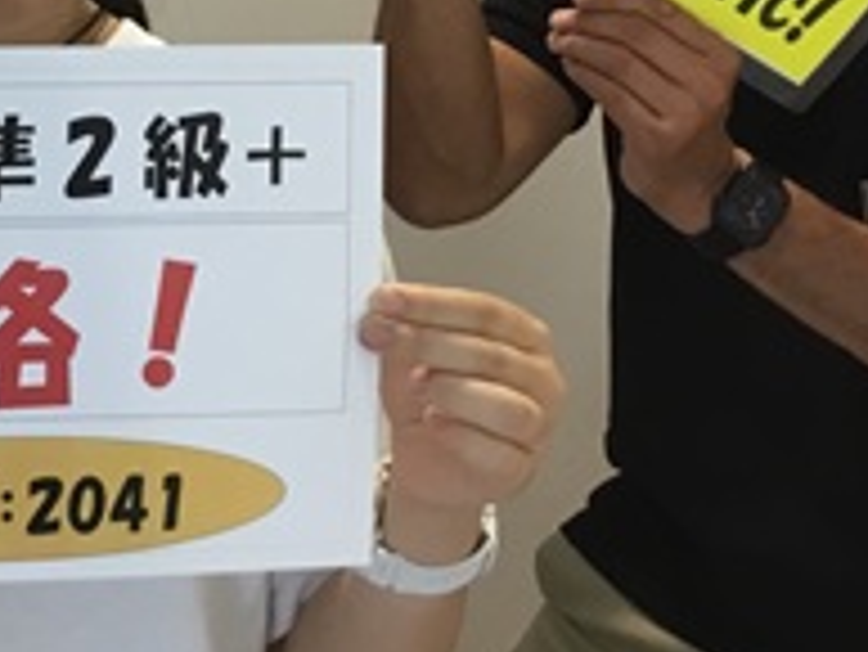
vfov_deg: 16.0
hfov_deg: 21.5
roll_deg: -0.9
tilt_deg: -6.1
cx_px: 72
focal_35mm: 89
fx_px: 2233
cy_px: -115
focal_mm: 3.3
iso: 80
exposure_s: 1/33
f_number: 2.4
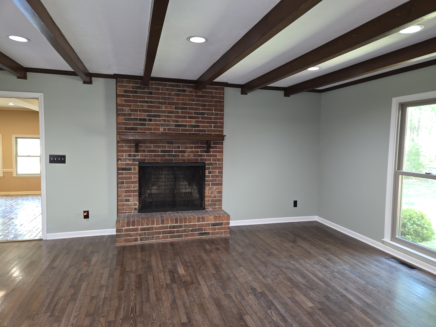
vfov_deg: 58.9
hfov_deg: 73.9
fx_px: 290
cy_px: 164
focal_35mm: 23
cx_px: 218
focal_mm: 5.4
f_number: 1.8
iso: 160
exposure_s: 1/17.2
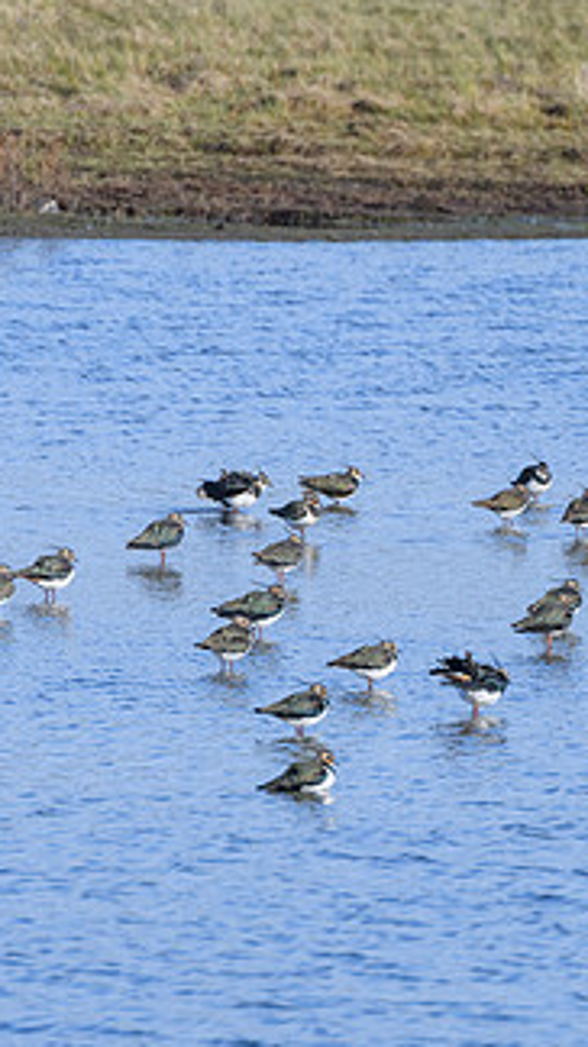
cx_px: 944
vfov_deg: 2.5
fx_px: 23668
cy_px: 514
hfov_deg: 1.4
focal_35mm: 853
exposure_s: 1/1600
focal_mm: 400
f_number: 8
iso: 1100
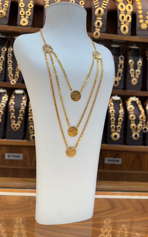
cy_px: 118
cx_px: 69
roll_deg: -3.4
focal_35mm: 26
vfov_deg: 70.4
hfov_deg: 47.5
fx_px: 168
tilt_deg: -6.8
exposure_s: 1/155
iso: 64
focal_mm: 6.86
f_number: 1.78
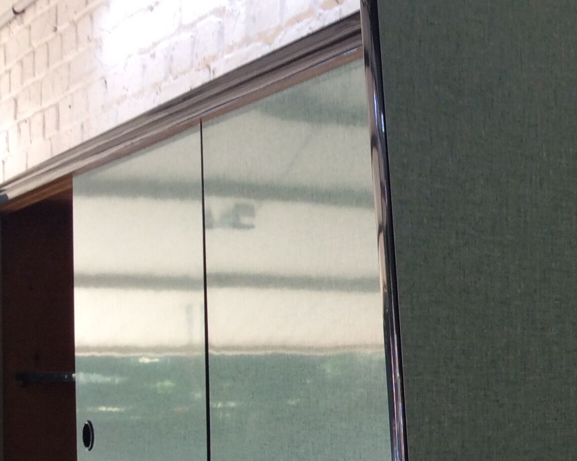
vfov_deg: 21.4
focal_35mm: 70
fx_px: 1195
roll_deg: -0.2
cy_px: 414
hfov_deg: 25.8
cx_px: 572
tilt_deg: -3.2
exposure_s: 1/33
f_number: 2.4
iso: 40
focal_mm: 3.3
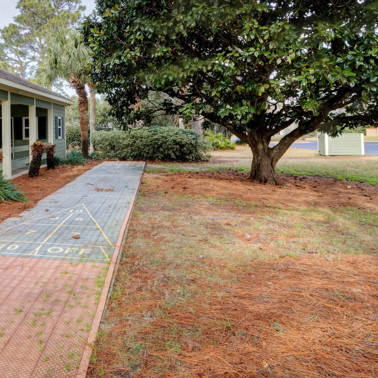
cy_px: 126
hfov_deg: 51.1
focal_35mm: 29
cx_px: 60
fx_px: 358
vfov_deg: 54.5
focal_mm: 11
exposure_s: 1/125
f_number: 22
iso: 100
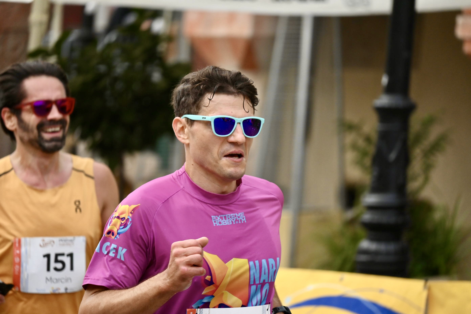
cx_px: 236
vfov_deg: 3.7
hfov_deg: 5.5
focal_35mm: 375
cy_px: 157
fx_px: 4906
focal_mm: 250
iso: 1000
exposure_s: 1/1000
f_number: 6.3
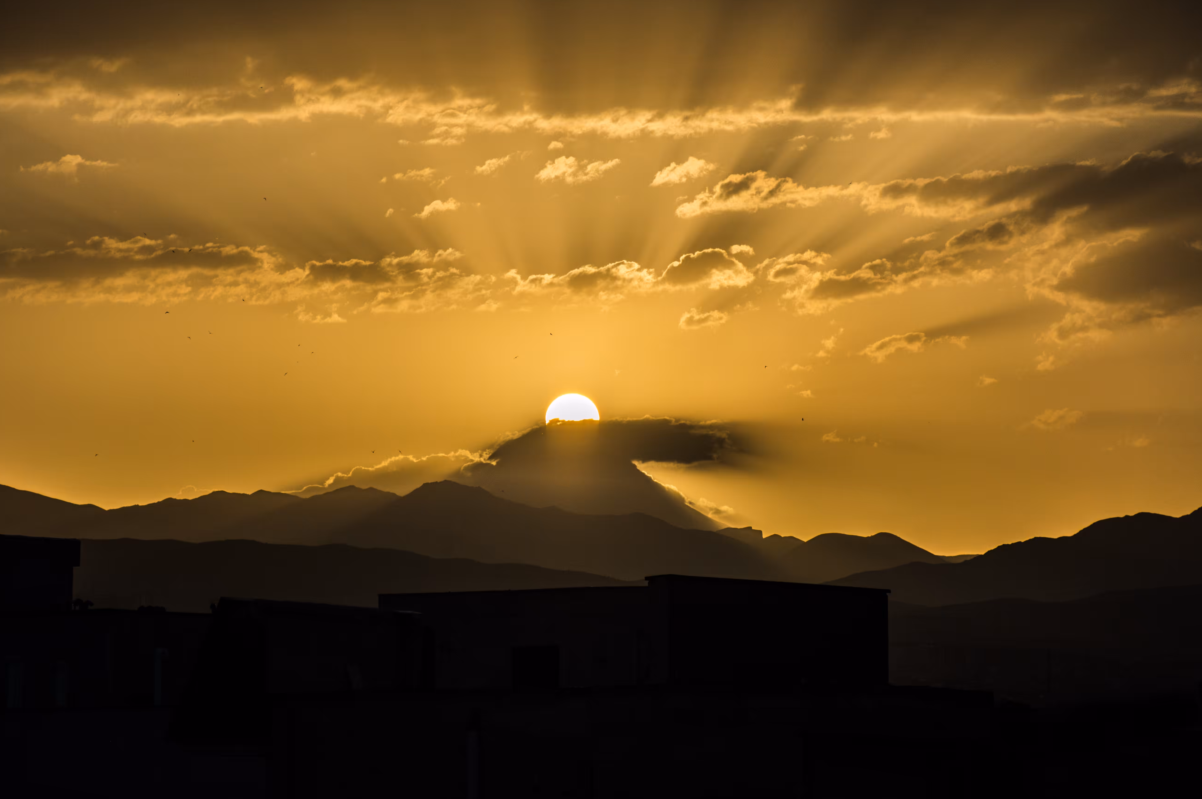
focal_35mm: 166
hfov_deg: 12.4
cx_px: 599
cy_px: 355
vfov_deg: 8.3
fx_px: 5524
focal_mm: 95
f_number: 5.6
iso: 100
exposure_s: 1/2500
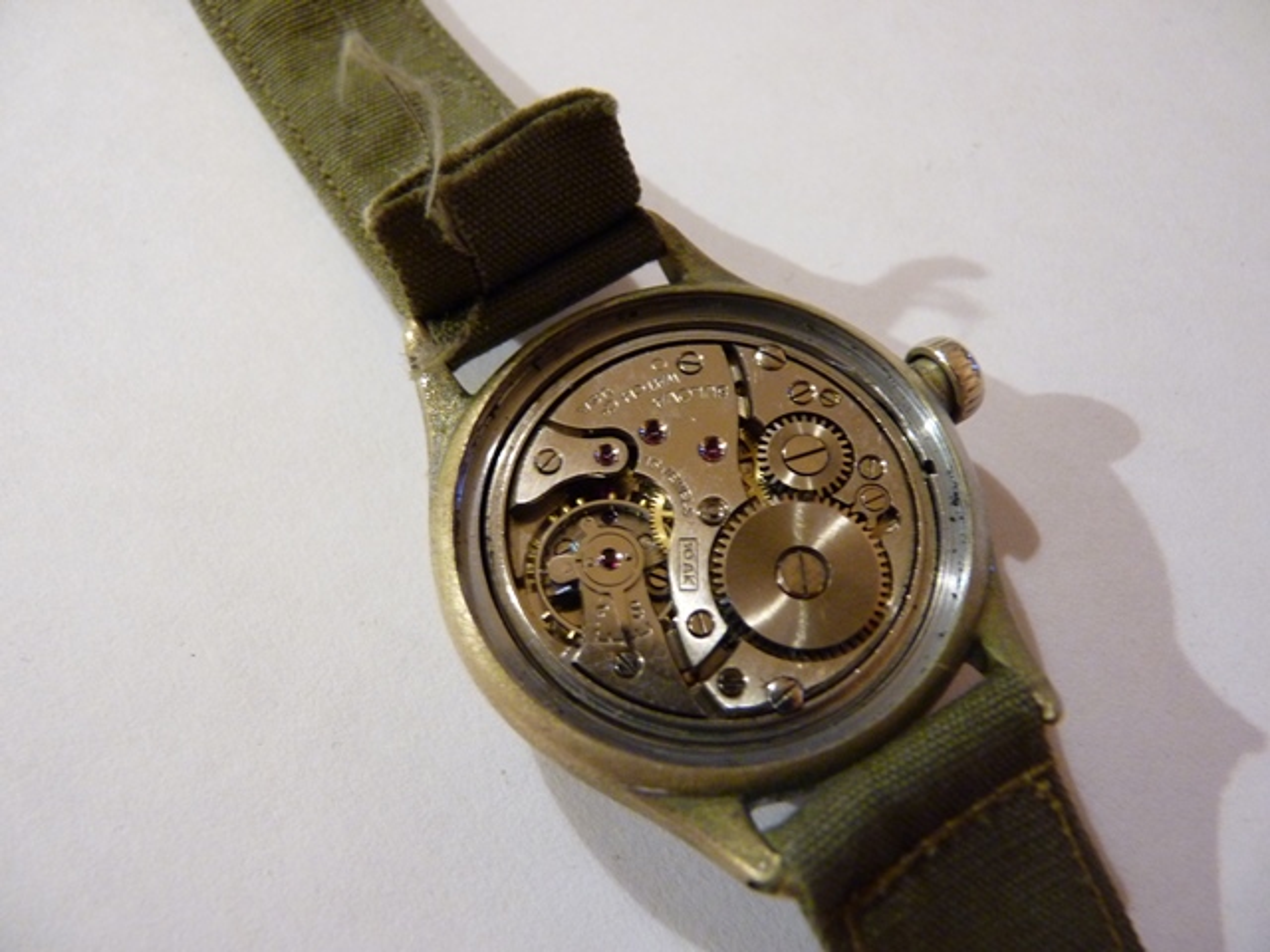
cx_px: 635
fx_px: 1027
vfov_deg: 49.7
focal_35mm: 28
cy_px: 476
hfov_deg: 63.4
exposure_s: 1/10
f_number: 2.8
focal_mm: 5
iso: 400
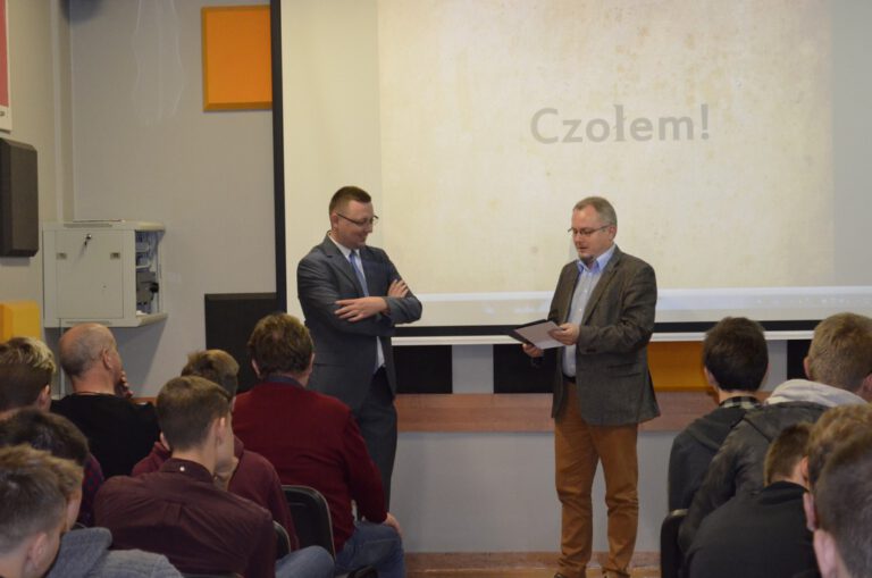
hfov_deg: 24.7
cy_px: 289
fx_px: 1995
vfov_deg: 16.5
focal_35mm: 82
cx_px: 436
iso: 3200
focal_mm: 55
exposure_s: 1/60
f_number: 5.6
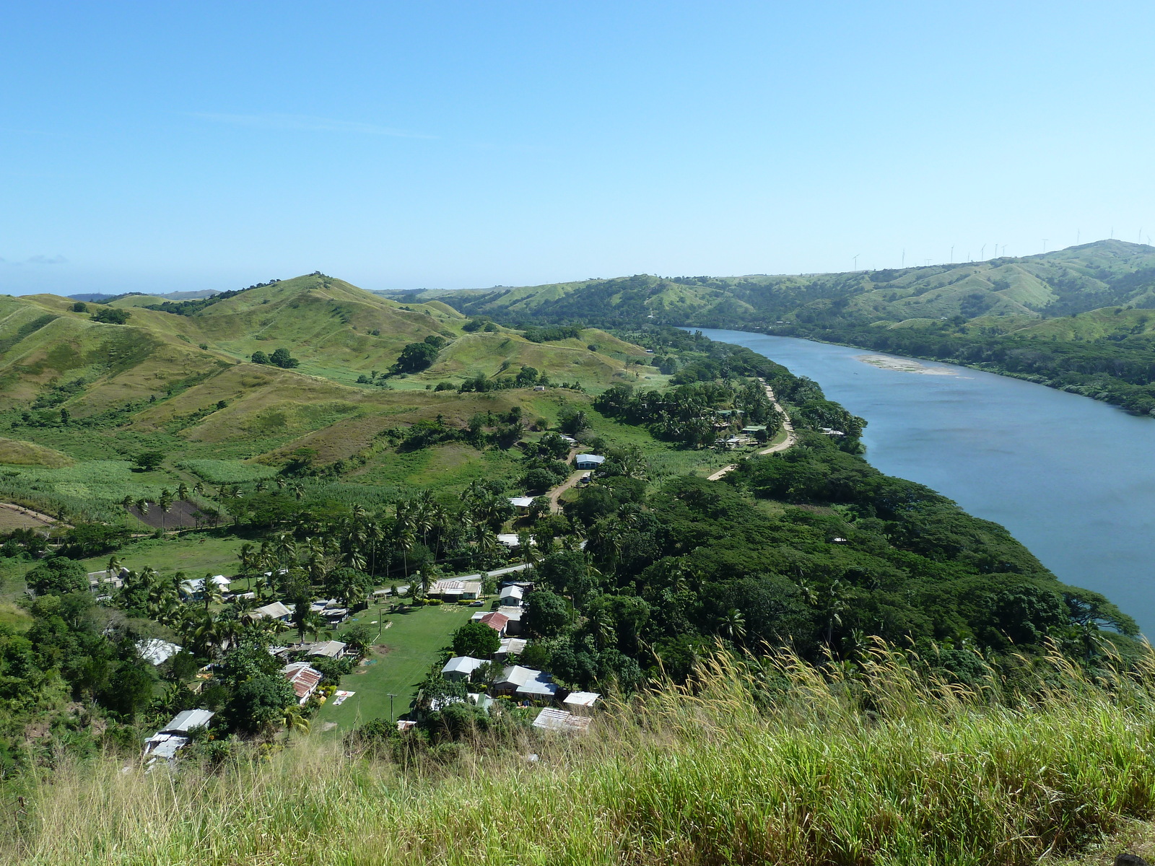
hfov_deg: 61.7
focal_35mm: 29
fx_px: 968
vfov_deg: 48.2
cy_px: 433
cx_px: 578
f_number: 4
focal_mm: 4.7
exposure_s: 1/500
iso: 80
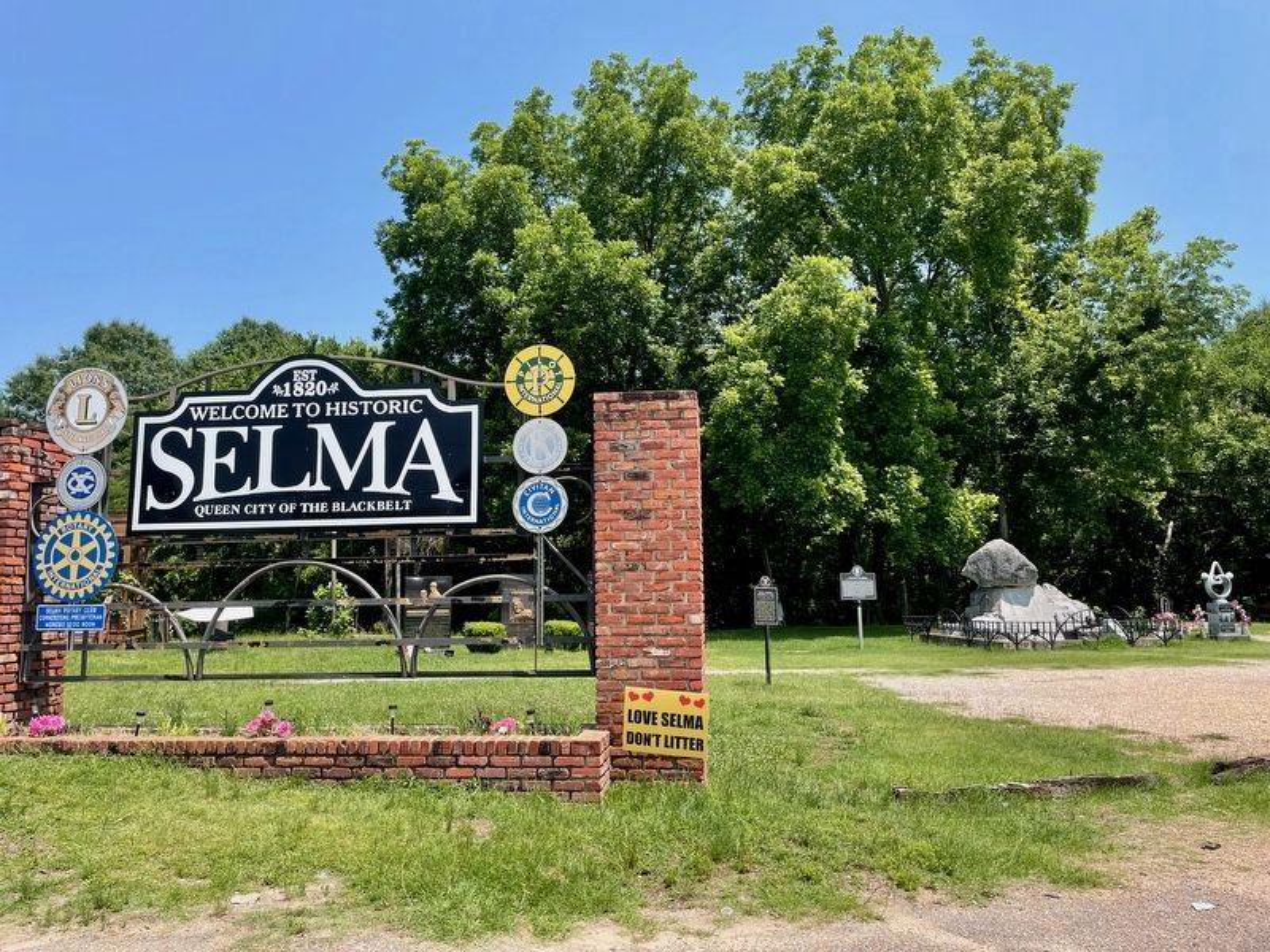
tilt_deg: +8.6
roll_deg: +1.9
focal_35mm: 26
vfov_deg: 53.1
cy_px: 476
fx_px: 954
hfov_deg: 67.3
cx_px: 635
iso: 32
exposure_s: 1/2092
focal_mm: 4.2
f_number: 1.6
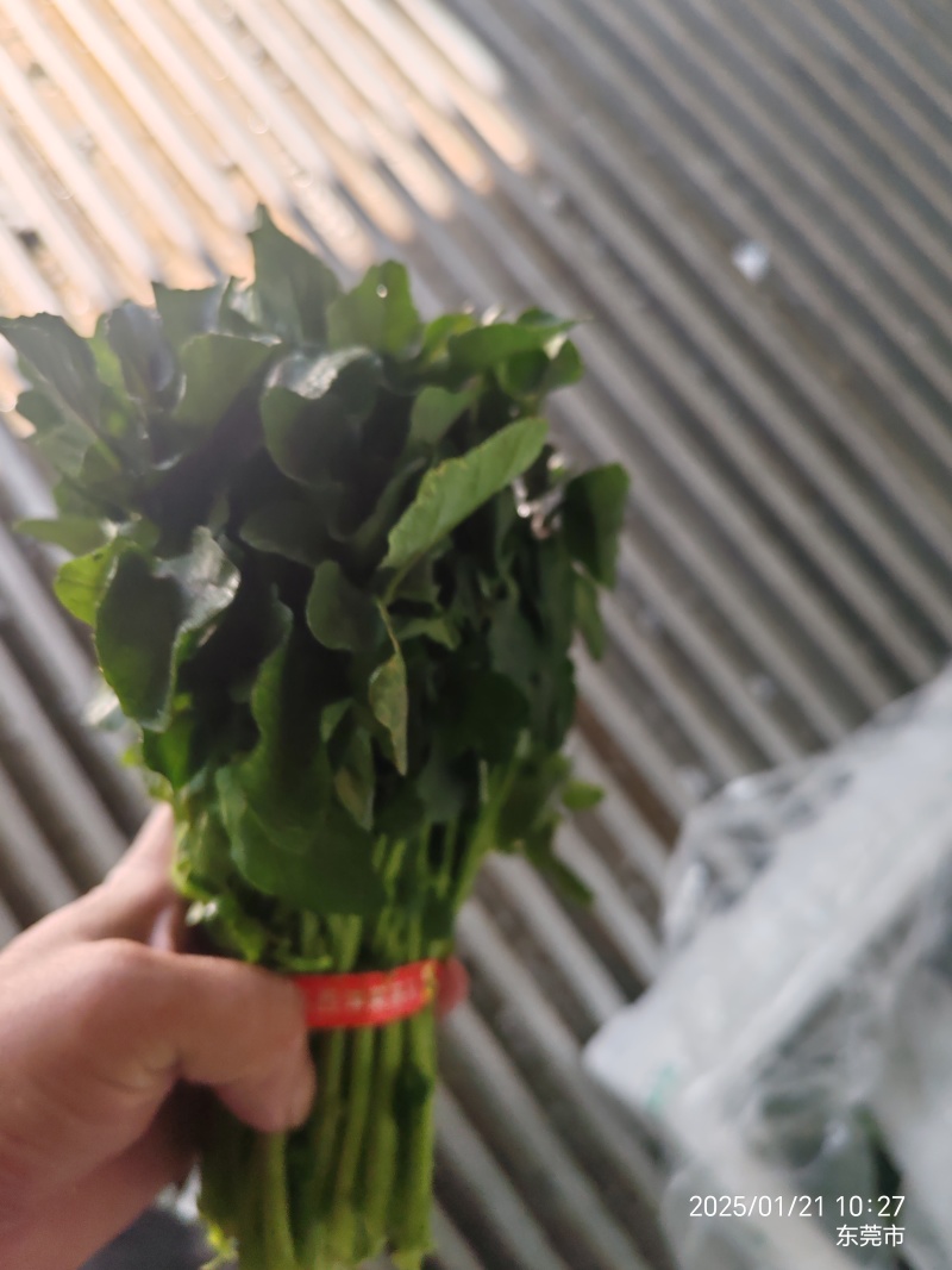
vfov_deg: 65.3
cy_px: 635
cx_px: 476
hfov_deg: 51.3
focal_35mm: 27
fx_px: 990
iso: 50
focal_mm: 6.12
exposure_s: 1/220
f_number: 1.9
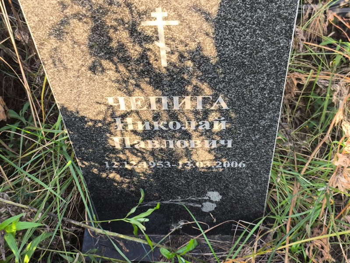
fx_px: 506
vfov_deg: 29.1
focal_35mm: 50
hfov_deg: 38.2
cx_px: 175
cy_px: 132
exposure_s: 1/50
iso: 50
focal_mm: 4.71
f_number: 1.7
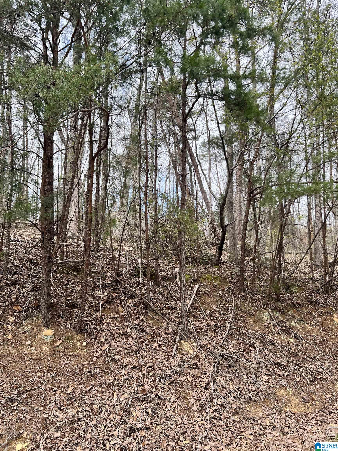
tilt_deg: +19.5
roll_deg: -0.7
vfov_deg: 67.3
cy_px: 226
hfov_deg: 53.1
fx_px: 338
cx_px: 169
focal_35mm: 26
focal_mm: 5.7
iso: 50
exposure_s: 1/827
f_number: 1.5
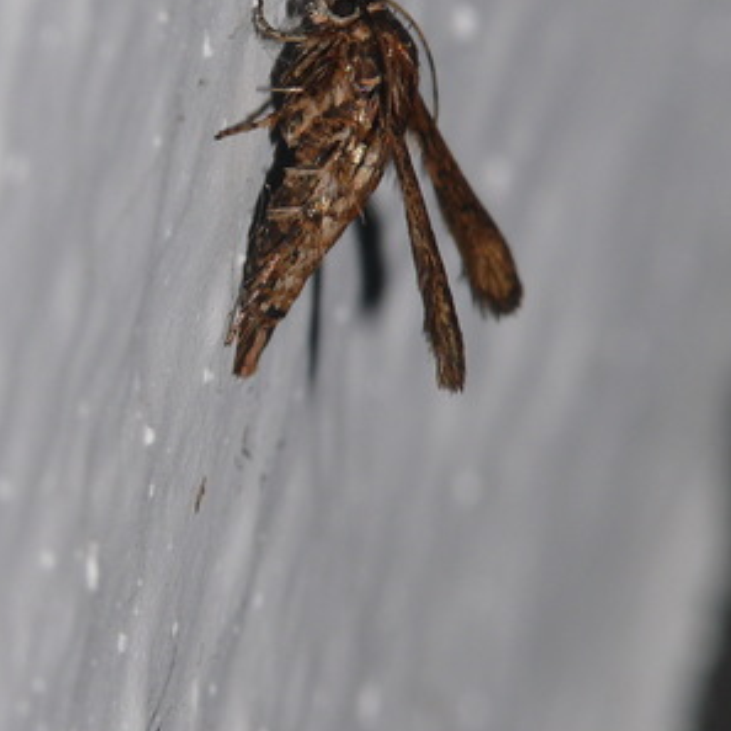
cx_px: 305
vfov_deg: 2.2
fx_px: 19137
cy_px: 150
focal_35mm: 801
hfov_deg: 2.2
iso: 100
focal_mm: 88.8
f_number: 11
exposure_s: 1/640
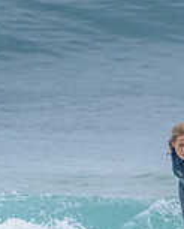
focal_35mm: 2179
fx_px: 14789
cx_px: 242
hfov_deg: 0.7
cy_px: 236
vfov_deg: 0.9
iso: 1600
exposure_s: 1/2000
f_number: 5.6
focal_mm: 500
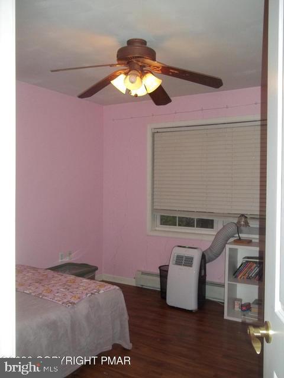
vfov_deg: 56.8
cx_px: 142
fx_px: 350
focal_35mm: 32
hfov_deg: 44.2
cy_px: 189
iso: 160
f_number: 2.9
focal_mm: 5.7
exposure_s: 1/30
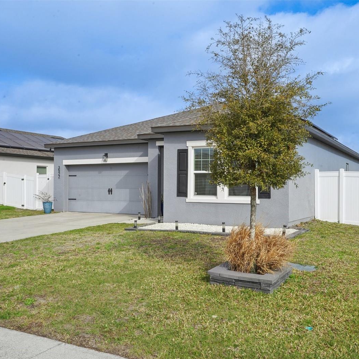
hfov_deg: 45.9
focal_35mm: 36
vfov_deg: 46.0
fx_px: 422
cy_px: 181
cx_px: 208
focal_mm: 28
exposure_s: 1/50
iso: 100
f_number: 20
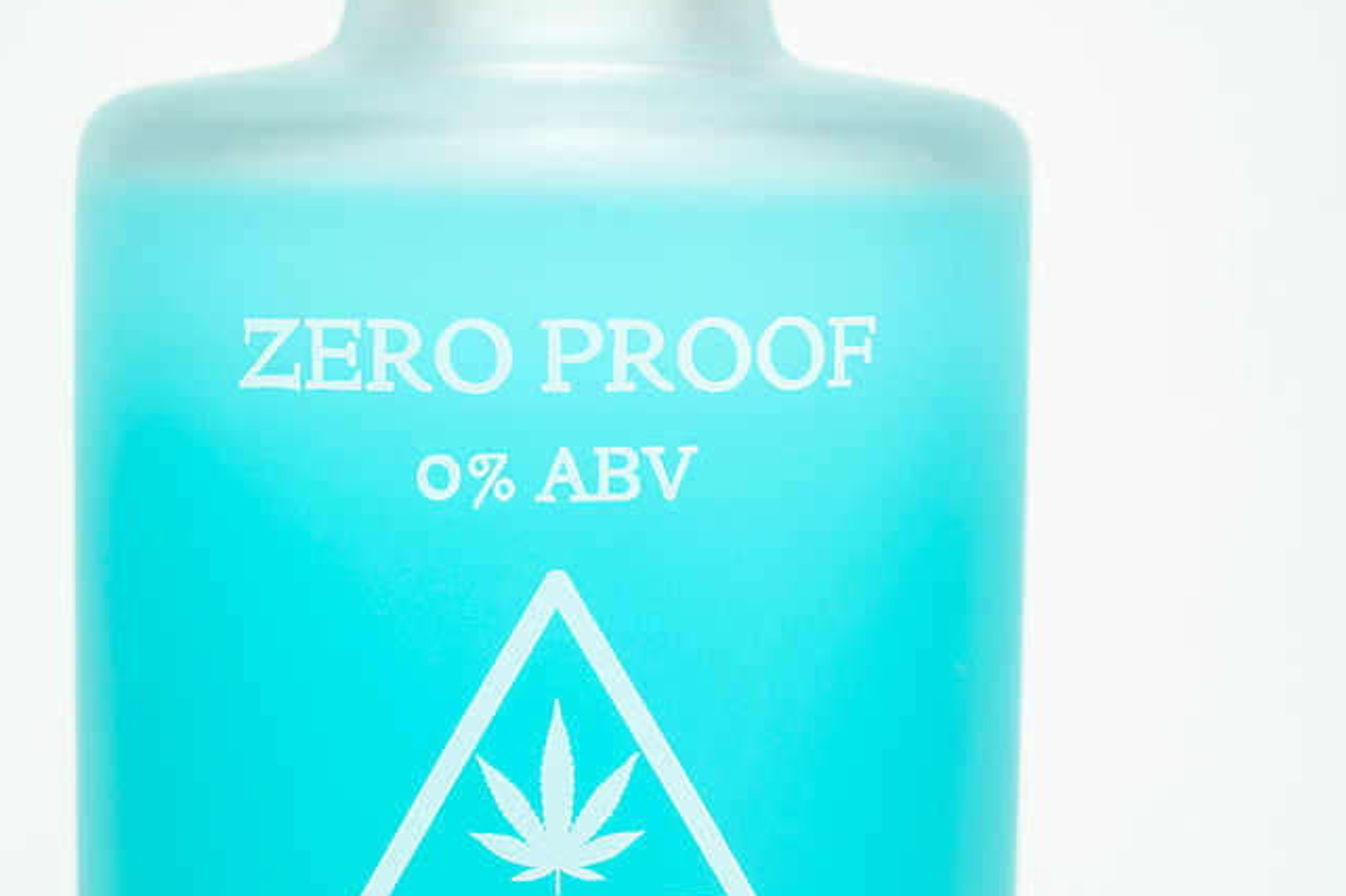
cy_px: 515
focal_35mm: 77
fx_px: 2878
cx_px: 673
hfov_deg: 26.3
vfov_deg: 17.7
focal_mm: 50
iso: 200
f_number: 11
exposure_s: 1/60
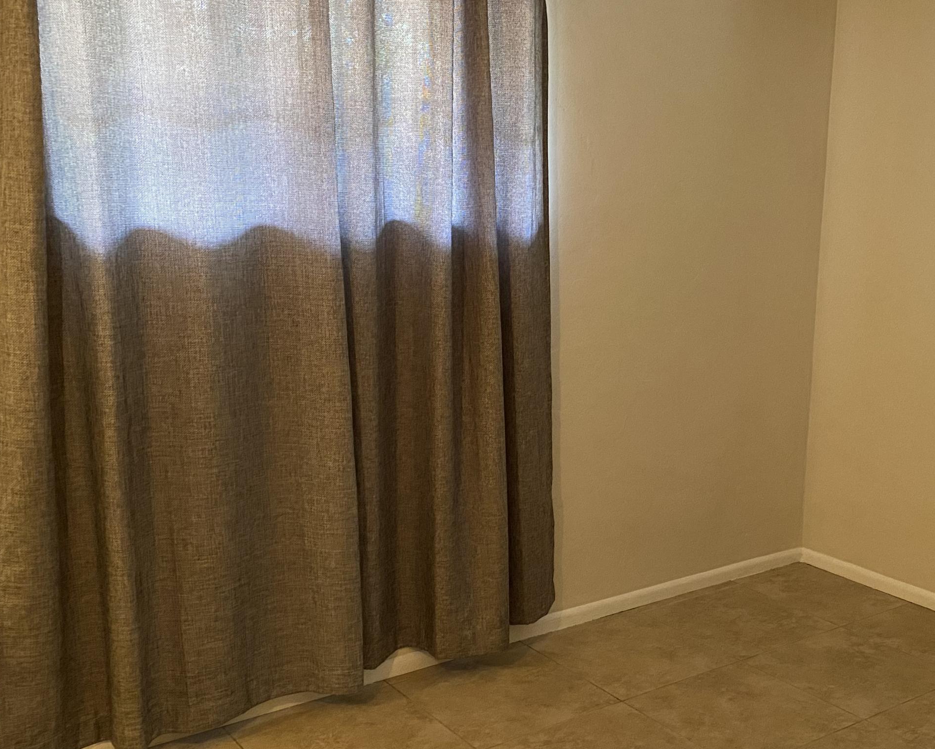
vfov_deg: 37.3
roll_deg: -1.5
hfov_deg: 45.3
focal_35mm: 40
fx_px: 1107
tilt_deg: -12.1
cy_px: 409
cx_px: 597
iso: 640
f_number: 1.8
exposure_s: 1/40
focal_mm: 4.25
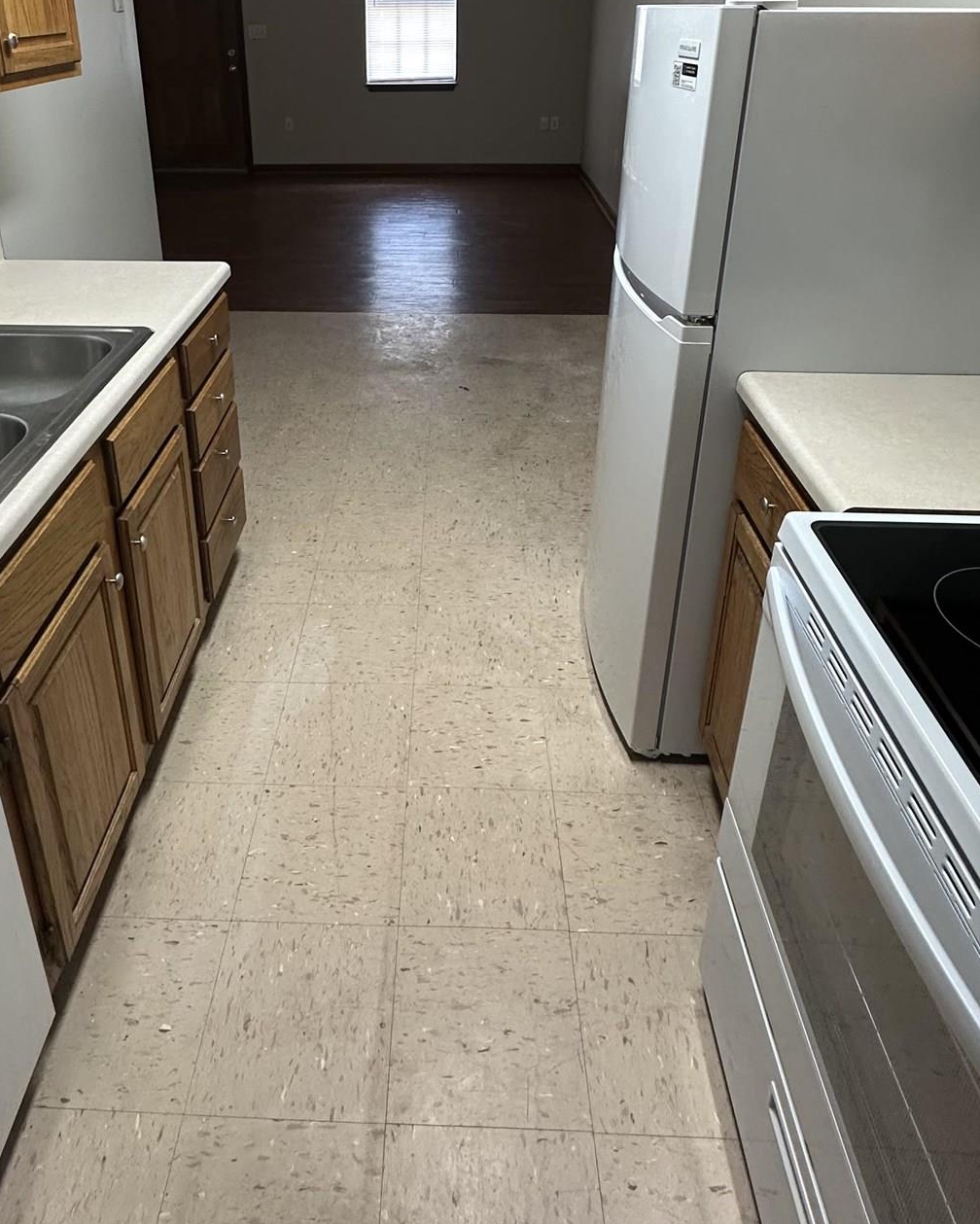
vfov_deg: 65.4
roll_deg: -0.2
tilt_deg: -20.7
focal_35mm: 25
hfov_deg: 56.5
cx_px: 407
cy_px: 362
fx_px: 906
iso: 250
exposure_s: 1/120
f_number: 2.2
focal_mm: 2.22
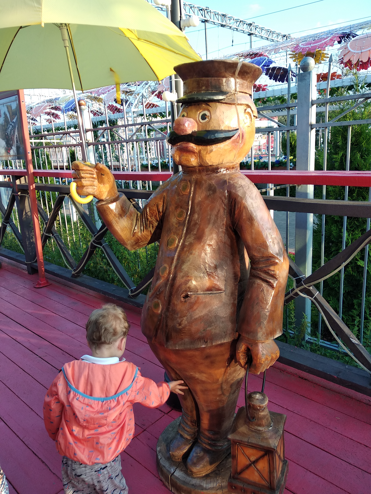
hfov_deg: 53.1
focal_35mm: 26
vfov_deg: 67.3
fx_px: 372
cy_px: 247
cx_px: 186
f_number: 2.2
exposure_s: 1/100
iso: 100
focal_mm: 3.81
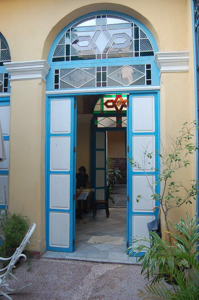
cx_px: 100
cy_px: 150
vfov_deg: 64.6
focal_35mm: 28
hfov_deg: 45.6
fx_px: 237
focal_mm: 19
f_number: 4
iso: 400
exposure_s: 1/60
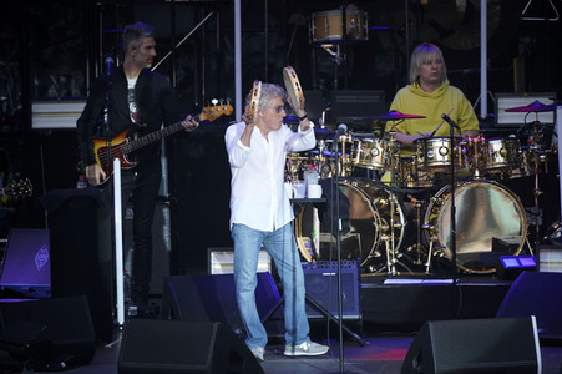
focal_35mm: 600
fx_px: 9360
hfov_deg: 3.4
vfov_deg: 2.3
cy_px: 187
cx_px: 281
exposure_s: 1/1250
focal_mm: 600
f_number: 6.3
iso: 3200
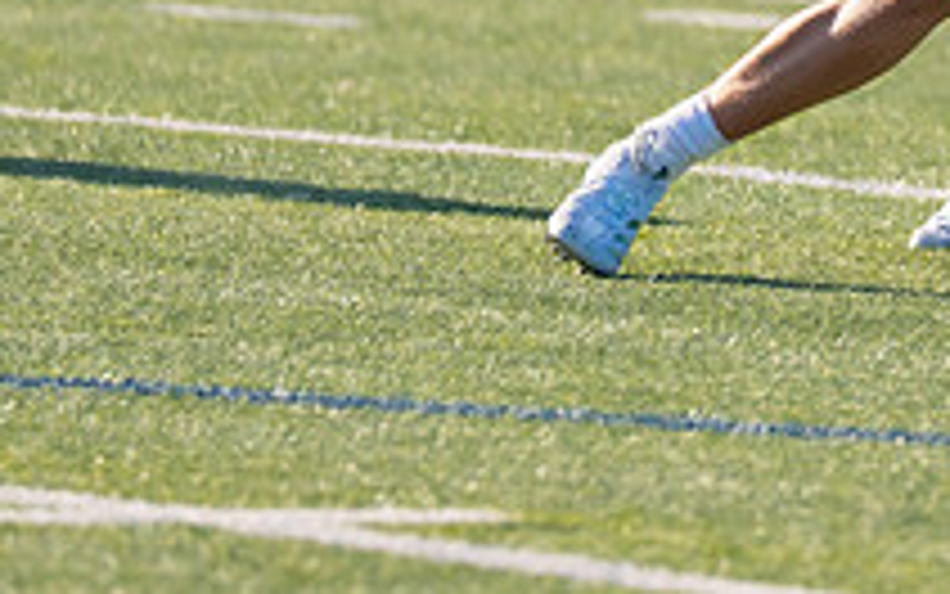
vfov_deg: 1.4
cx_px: 1315
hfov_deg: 2.2
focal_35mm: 973
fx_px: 25198
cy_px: -351
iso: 250
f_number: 2.8
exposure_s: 1/5000
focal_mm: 200
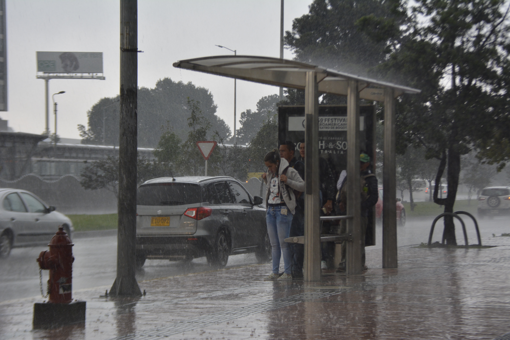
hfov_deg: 16.7
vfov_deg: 11.1
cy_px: 170
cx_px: 255
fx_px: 1742
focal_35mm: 123
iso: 800
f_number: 5.6
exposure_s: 1/320
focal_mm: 82
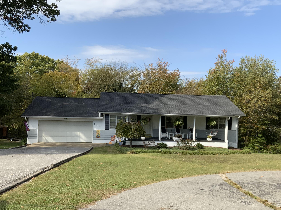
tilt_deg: -1.7
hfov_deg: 52.6
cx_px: 143
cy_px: 117
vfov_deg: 40.6
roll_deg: -2.2
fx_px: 284
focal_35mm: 35
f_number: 1.8
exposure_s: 1/1250
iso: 16
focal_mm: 3
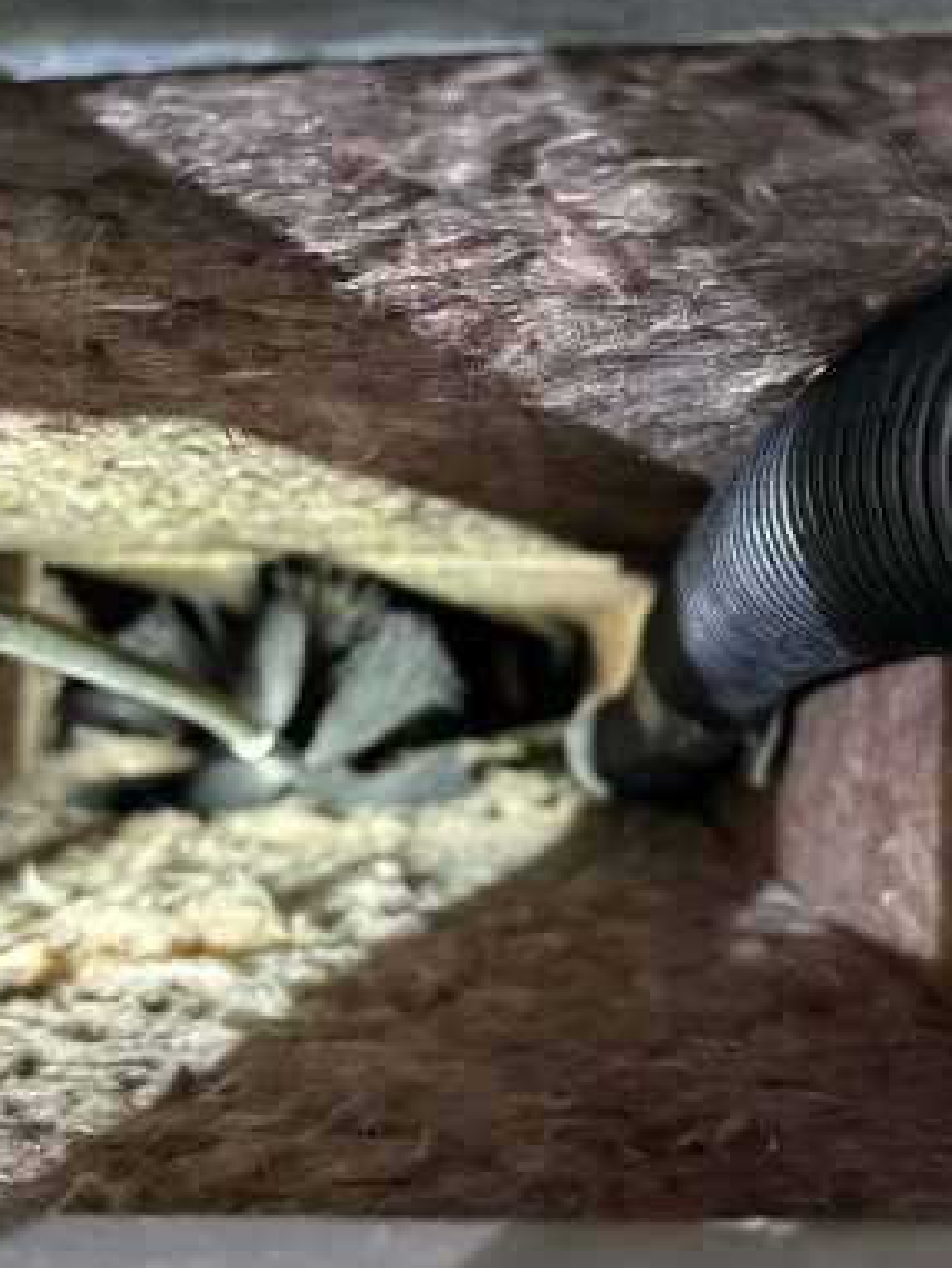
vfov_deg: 43.8
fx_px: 1575
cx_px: 453
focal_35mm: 43
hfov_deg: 33.6
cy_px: 652
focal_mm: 4.2
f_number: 2.2
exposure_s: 1/123
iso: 32
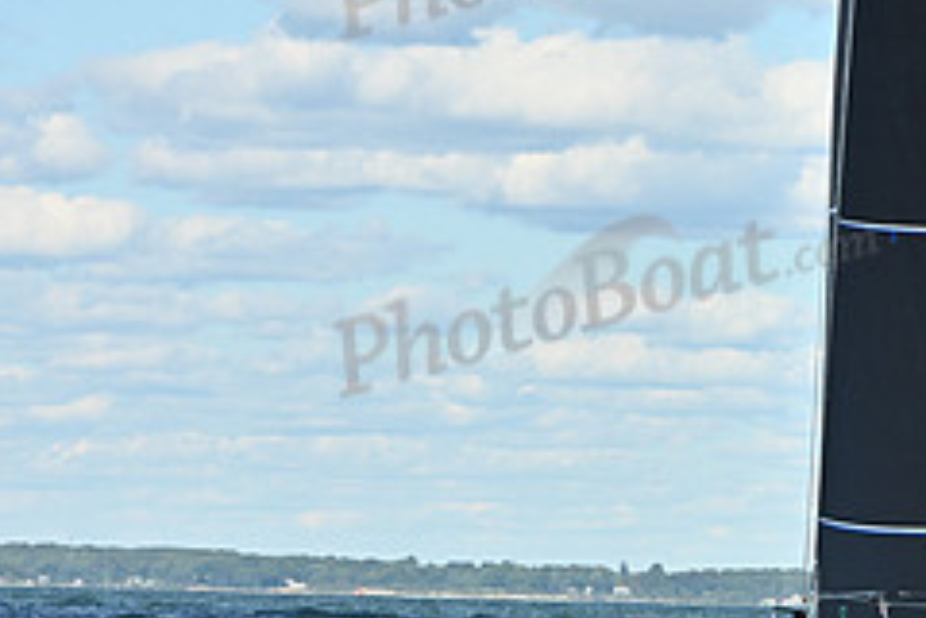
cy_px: 442
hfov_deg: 6.3
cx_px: 1080
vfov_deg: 4.2
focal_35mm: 326
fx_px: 8385
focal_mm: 135
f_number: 8
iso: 320
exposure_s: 1/1600
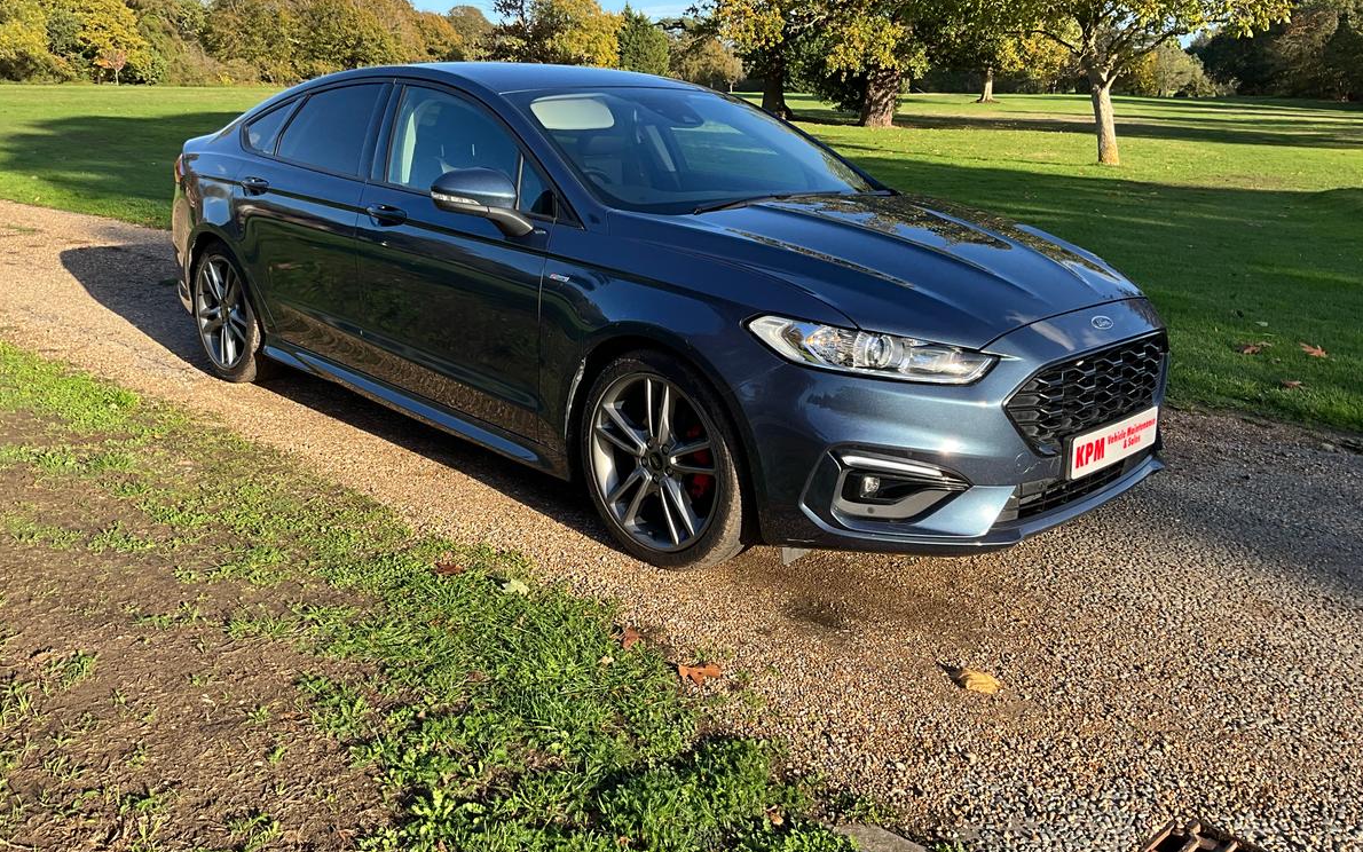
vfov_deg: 40.5
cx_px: 685
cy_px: 348
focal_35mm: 31
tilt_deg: -13.2
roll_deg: +0.9
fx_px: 1152
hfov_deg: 61.2
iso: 25
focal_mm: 3
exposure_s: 1/486
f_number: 1.8
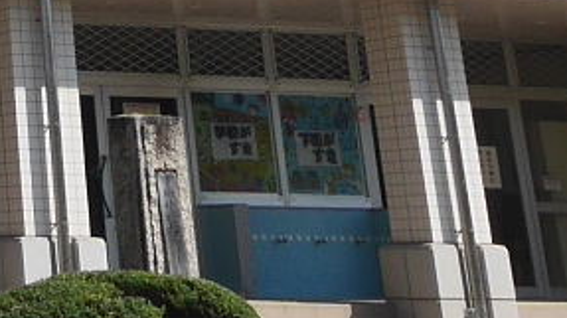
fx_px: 2073
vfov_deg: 7.8
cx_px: -415
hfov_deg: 14.0
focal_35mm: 138
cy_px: -555
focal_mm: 8
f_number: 8
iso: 200
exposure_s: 1/500
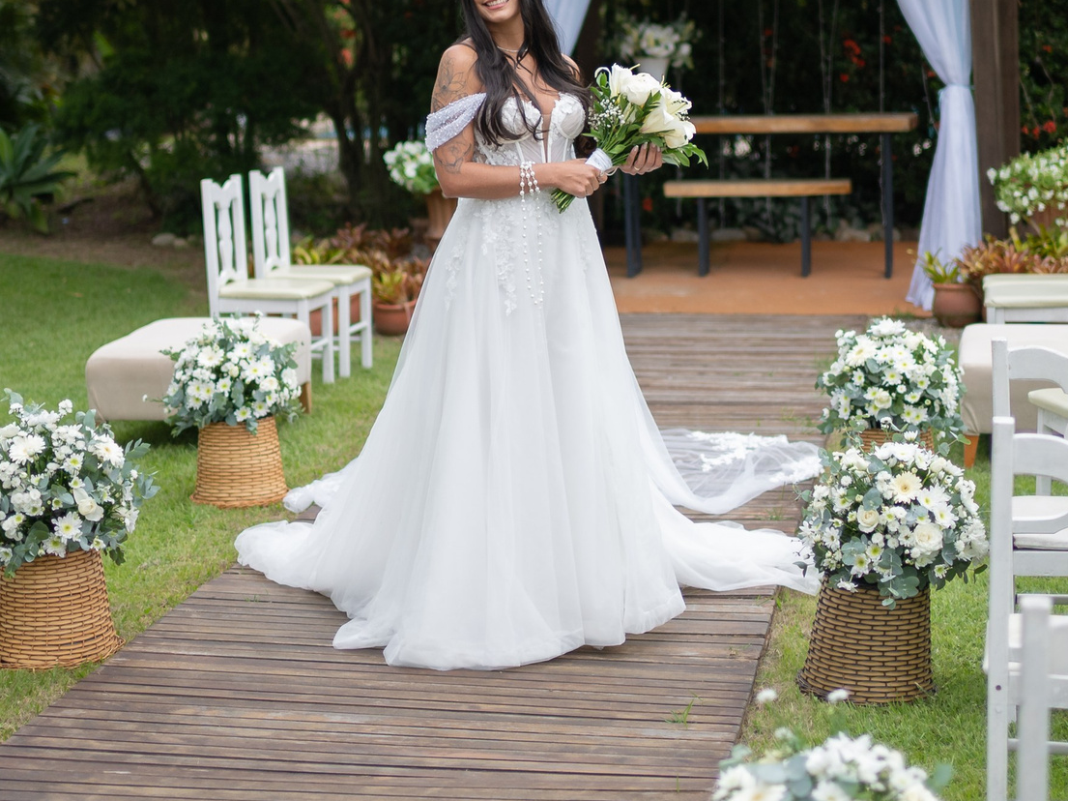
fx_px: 2406
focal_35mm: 78
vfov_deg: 18.6
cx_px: 534
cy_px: 118
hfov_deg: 25.0
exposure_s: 1/2000
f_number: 1.4
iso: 320
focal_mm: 35
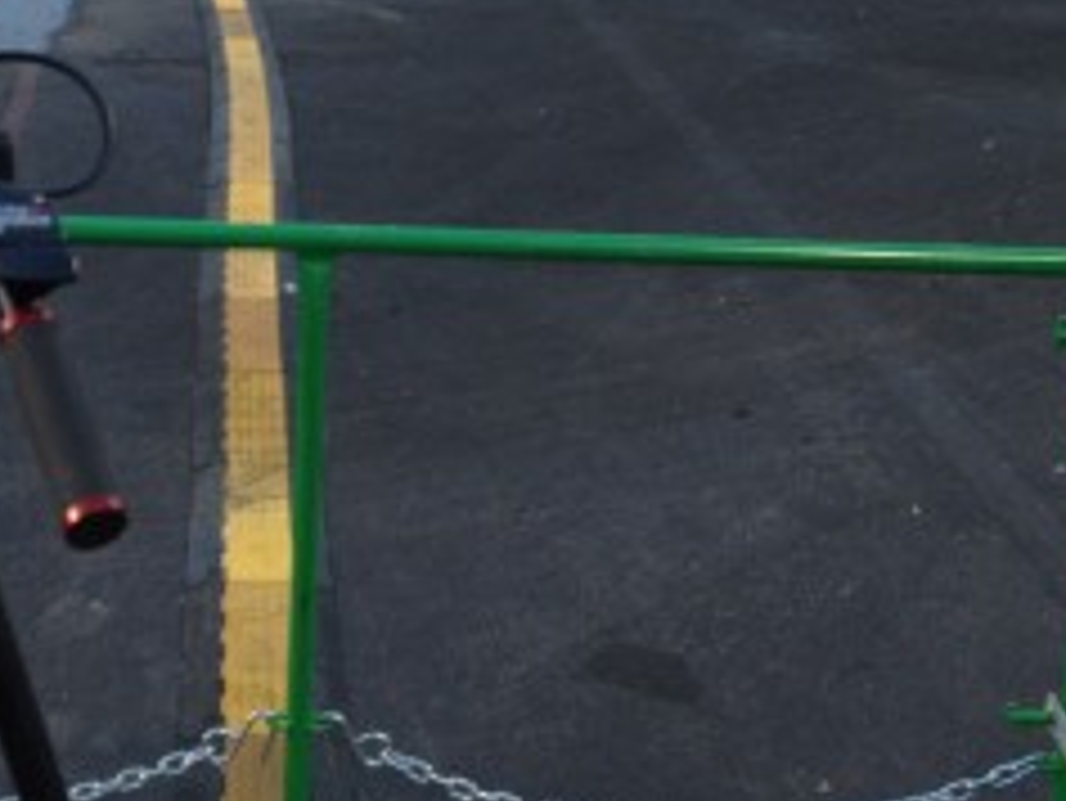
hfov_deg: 27.6
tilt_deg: -12.9
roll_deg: +0.4
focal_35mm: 69
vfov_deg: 20.7
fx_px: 2126
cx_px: 223
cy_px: 32
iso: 80
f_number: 2.4
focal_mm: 4.28
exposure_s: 1/20
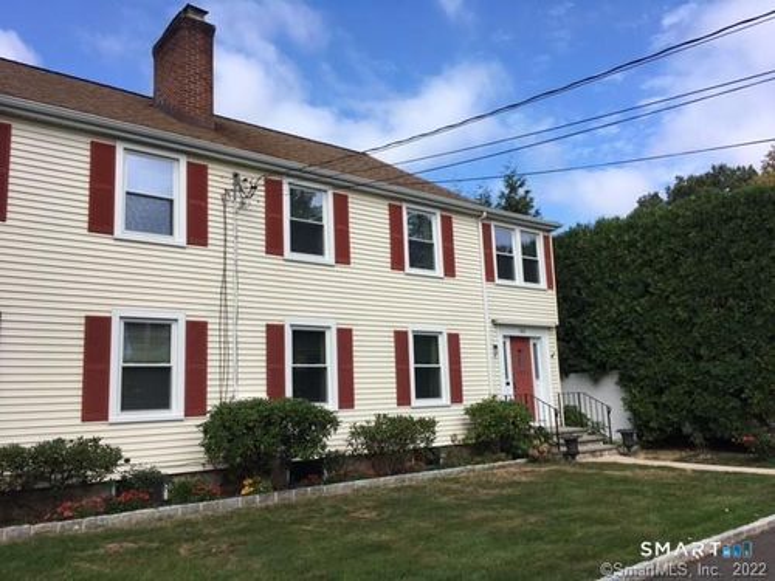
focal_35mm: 29
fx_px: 649
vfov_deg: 48.2
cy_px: 290
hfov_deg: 61.7
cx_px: 388
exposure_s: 1/1832
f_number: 2.2
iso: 25
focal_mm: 4.15
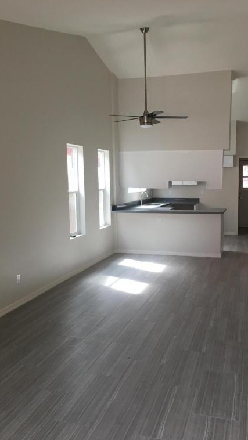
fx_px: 374
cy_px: 219
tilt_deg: -5.9
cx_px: 141
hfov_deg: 36.7
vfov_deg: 61.0
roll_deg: +0.1
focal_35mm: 32
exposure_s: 1/40
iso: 25
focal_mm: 4.15
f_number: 2.2
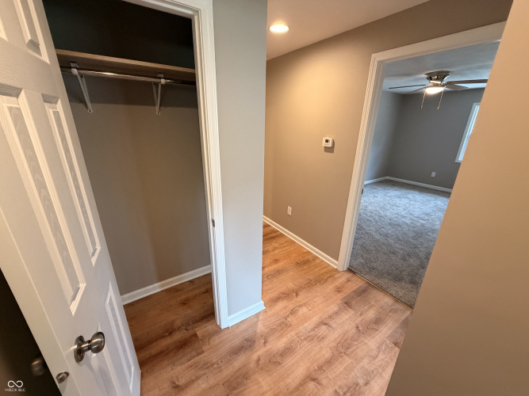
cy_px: 198
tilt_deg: -20.1
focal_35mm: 14
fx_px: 214
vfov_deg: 85.7
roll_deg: -1.7
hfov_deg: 102.1
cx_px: 264
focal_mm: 2.22
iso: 400
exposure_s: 1/60
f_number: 2.2
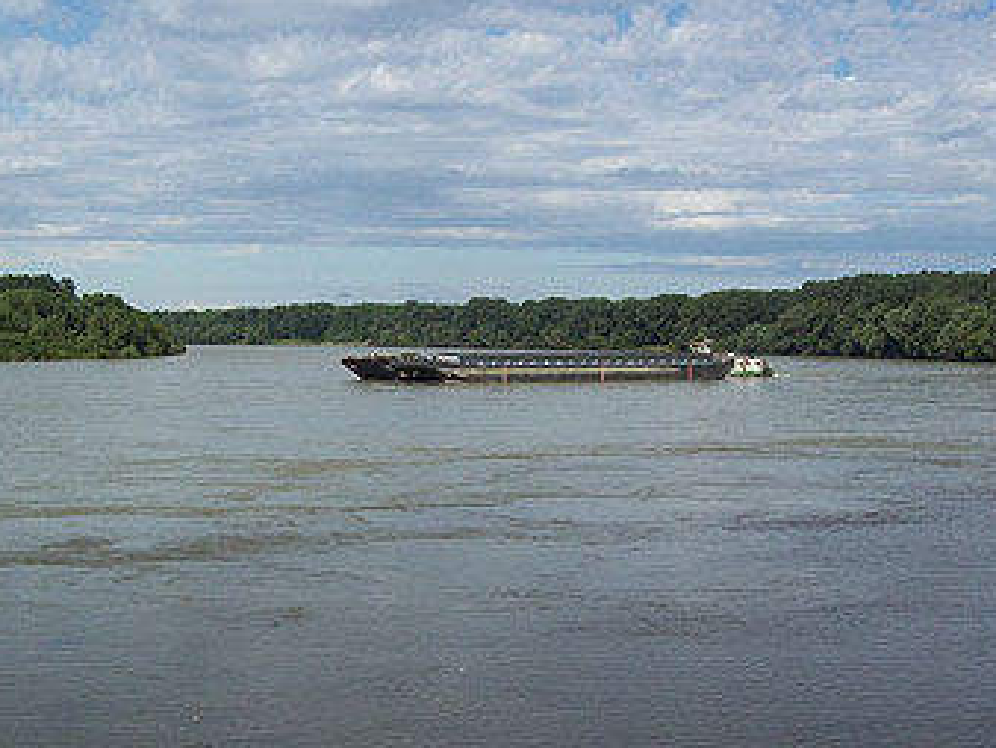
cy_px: 374
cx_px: 395
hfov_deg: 32.1
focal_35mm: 60
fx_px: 1728
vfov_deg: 24.4
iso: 80
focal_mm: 7.6
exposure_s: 1/853
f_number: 5.4
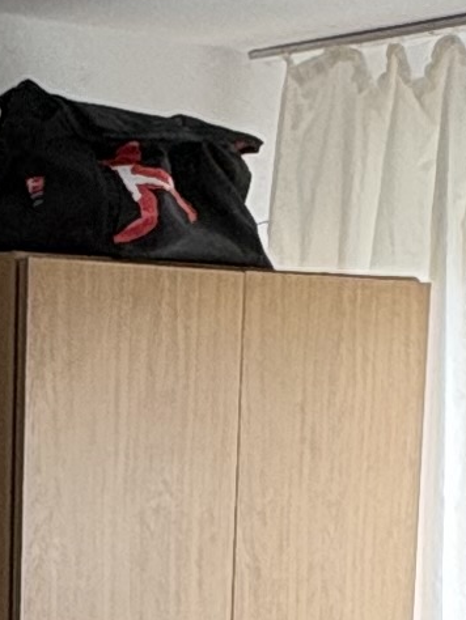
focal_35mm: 119
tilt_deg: -10.9
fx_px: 2134
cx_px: -206
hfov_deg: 12.0
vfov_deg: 15.7
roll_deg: +0.7
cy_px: 810
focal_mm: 2.22
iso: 125
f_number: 2.2
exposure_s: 1/103
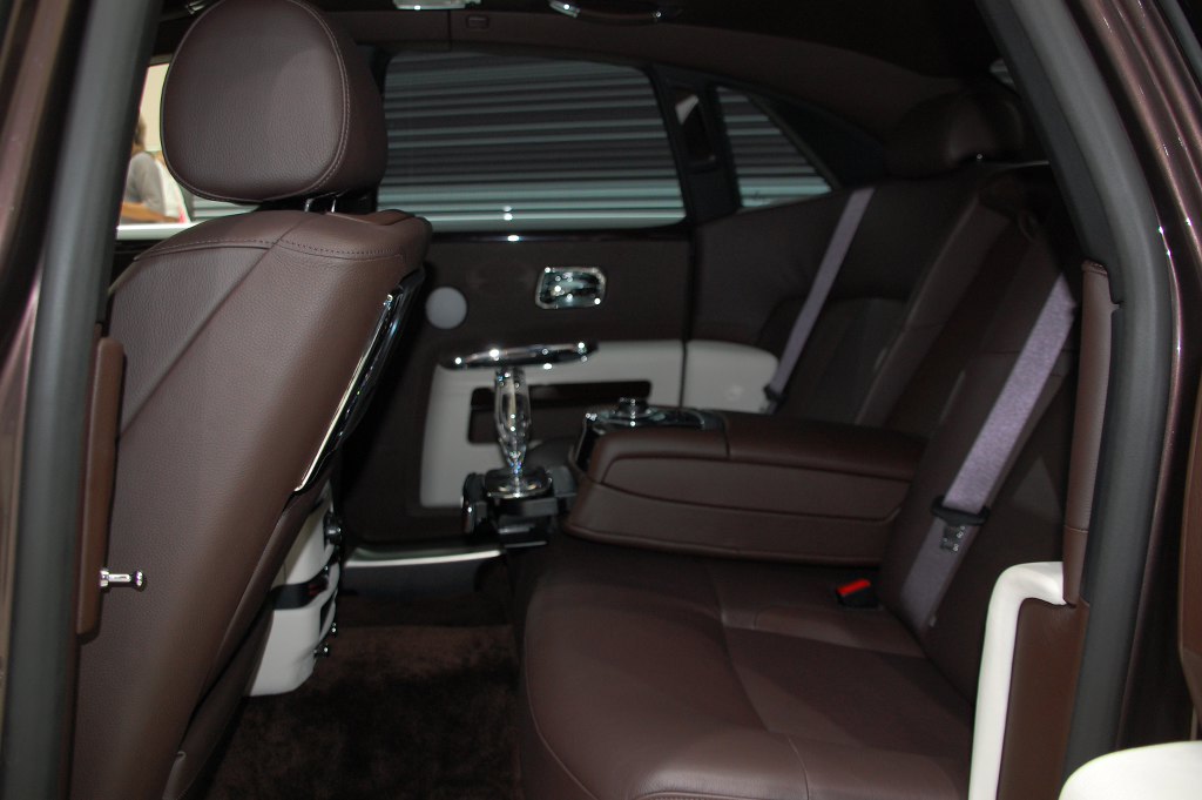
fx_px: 1101
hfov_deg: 57.3
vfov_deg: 39.9
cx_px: 601
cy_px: 400
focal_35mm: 33
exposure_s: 1/60
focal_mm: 22
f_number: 4
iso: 400
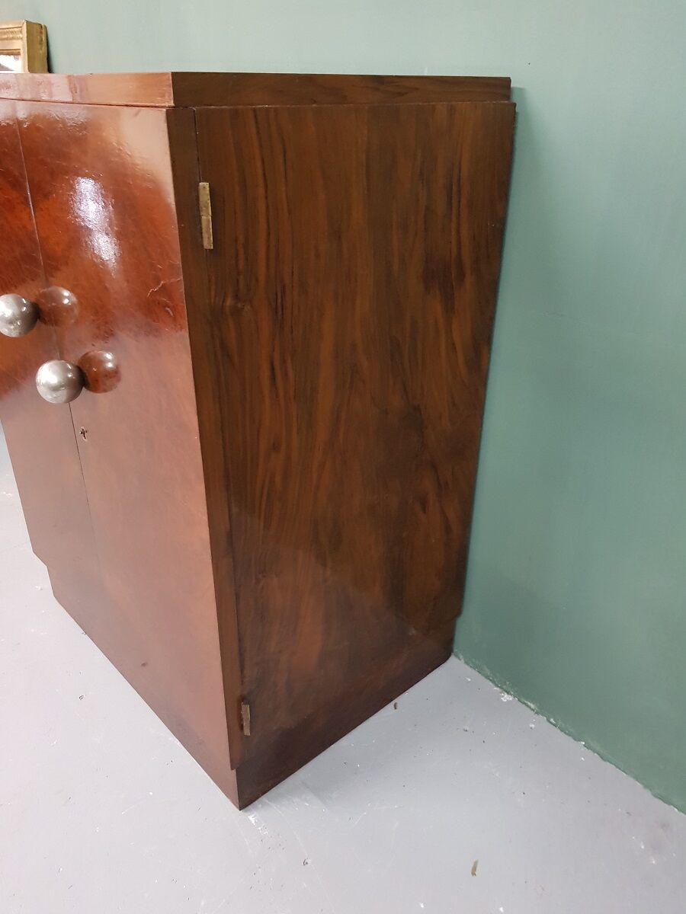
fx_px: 687
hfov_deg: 53.1
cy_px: 457
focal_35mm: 26
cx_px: 343
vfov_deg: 67.3
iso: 400
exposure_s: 1/10
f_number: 1.7
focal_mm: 4.2
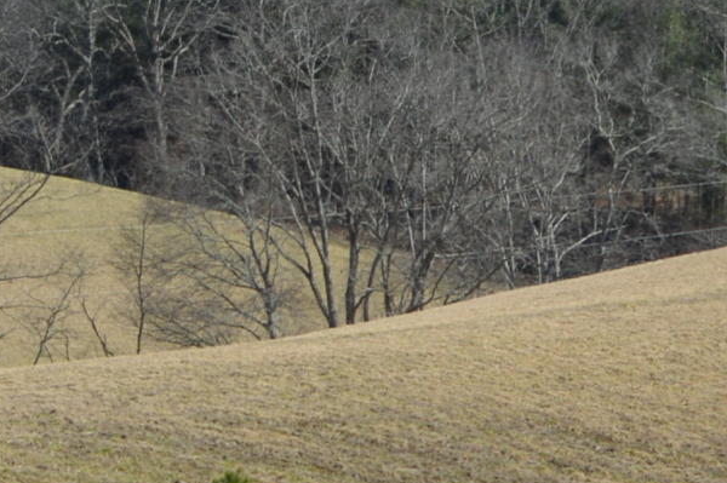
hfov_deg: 6.7
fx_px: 6053
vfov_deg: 4.5
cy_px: 943
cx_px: -459
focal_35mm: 300
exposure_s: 1/250
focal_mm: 40
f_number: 8
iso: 100
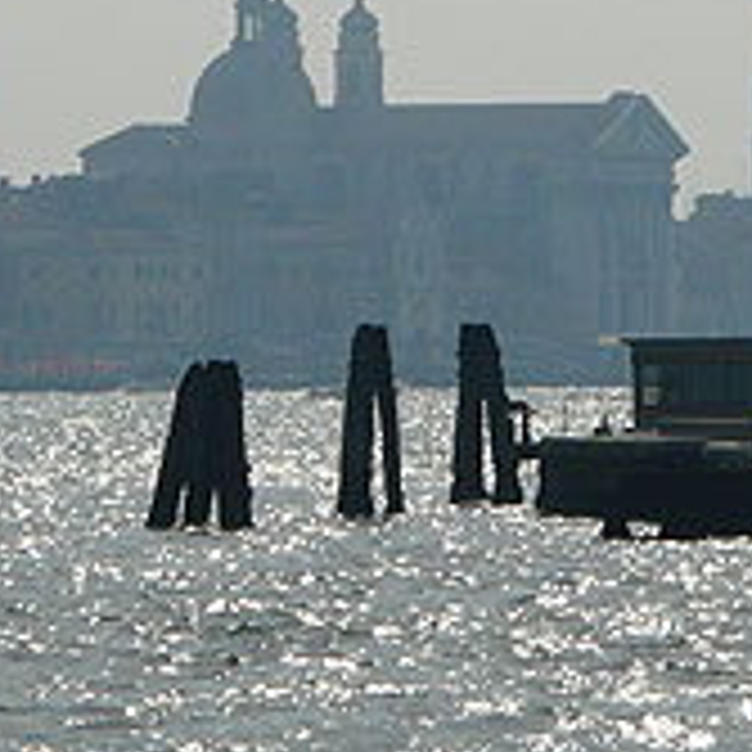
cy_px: 45
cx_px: 171
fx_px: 13051
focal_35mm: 531
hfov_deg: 3.3
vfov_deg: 3.3
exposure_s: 1/1300
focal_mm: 28.8
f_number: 8
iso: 100
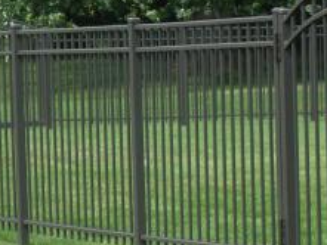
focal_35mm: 311
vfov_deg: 4.8
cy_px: 198
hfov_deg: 6.4
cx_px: 96
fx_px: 2939
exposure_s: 1/420
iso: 80
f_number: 4.3
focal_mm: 15.4
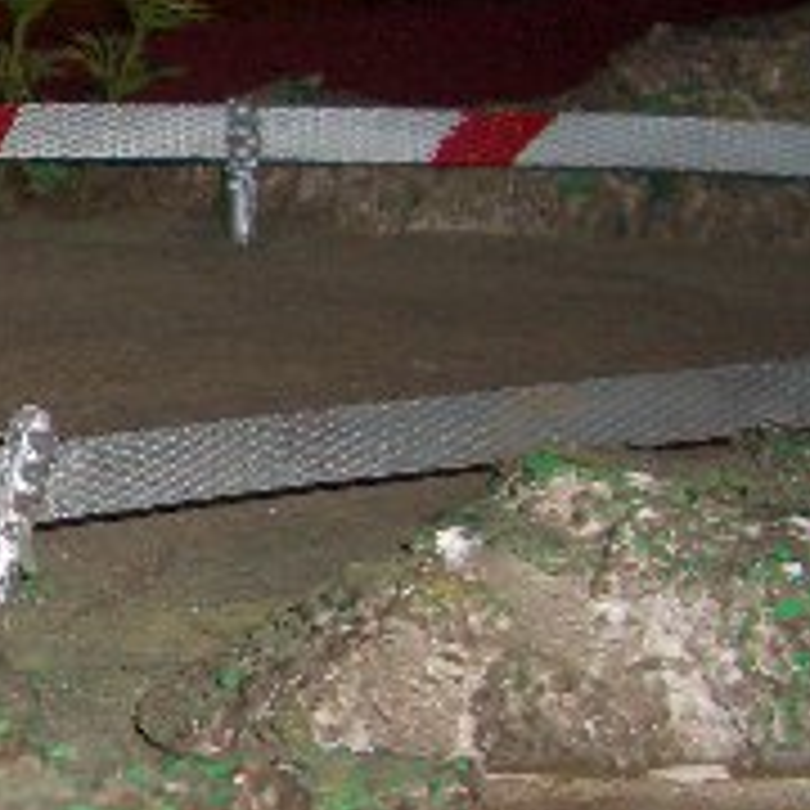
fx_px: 2912
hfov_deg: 14.2
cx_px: -594
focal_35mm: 110
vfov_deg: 15.8
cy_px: 382
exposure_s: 1/60
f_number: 2.6
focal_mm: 5.8
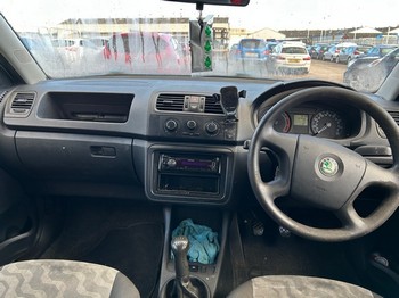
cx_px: 200
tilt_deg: -20.5
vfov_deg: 53.0
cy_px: 149
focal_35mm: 26
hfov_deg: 67.3
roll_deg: +0.6
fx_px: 299
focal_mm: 5.7
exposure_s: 1/121
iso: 40
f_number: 1.5
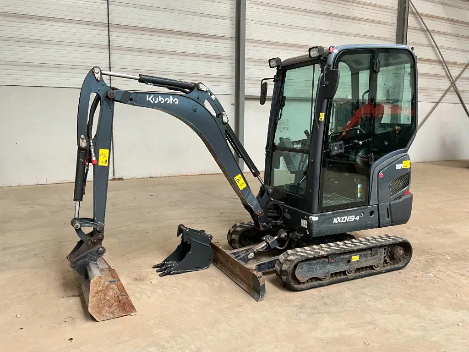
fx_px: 393
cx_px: 234
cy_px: 176
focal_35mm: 29
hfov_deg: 61.7
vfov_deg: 48.2
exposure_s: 1/60
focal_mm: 3
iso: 80
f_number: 1.8
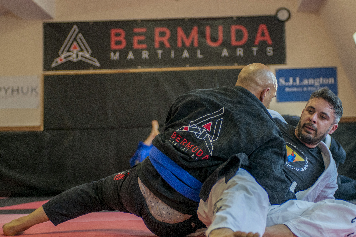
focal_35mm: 71
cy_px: 112
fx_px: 702
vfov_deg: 19.2
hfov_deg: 28.4
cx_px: 178
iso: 800
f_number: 2.8
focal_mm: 50
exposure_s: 1/400
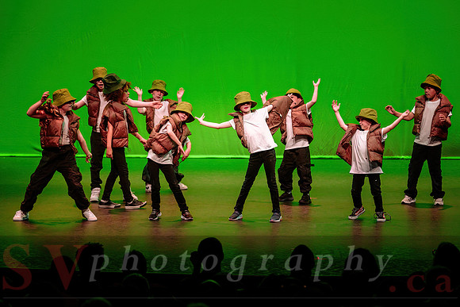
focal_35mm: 127
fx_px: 1618
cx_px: 230
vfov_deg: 10.8
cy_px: 138
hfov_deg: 16.2
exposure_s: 1/320
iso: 1250
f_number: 2.8
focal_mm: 110
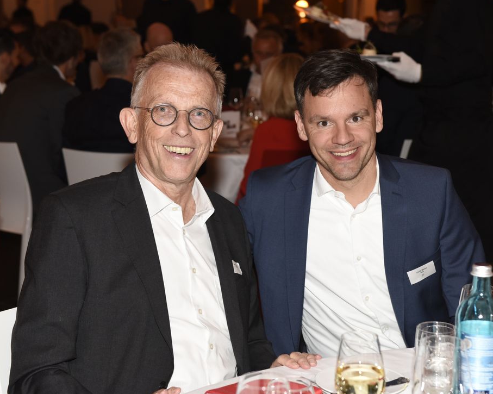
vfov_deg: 21.3
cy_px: 186
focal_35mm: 72
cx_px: 272
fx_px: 1050
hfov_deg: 26.4
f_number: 4.5
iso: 1600
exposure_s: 1/80
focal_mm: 58
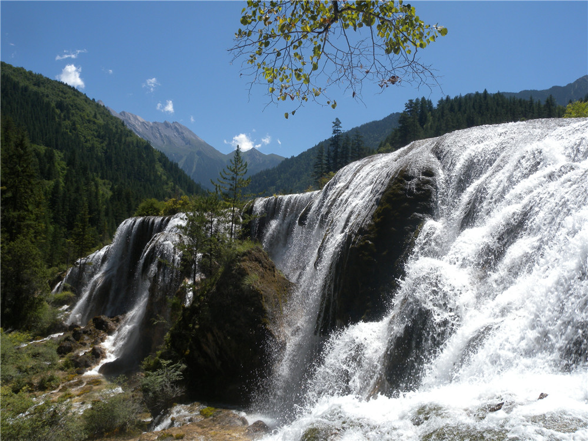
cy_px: 220
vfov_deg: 49.7
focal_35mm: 28
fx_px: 476
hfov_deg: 63.4
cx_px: 294
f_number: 6.4
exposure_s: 1/260
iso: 64
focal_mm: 6
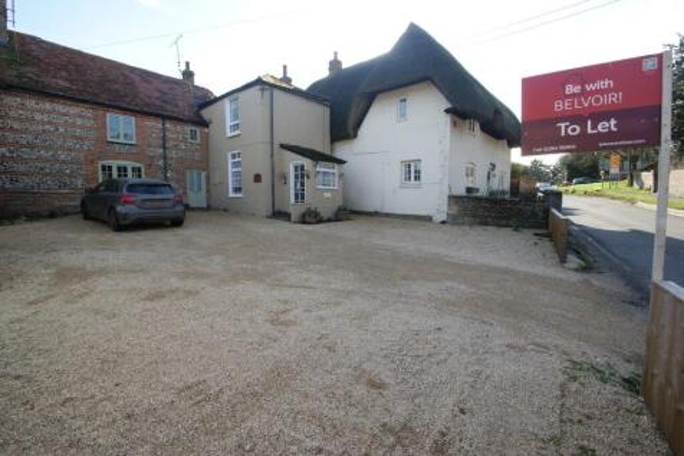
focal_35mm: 15
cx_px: 342
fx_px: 285
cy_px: 228
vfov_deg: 77.3
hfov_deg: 100.4
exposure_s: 1/80
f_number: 8
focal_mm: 10
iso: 100
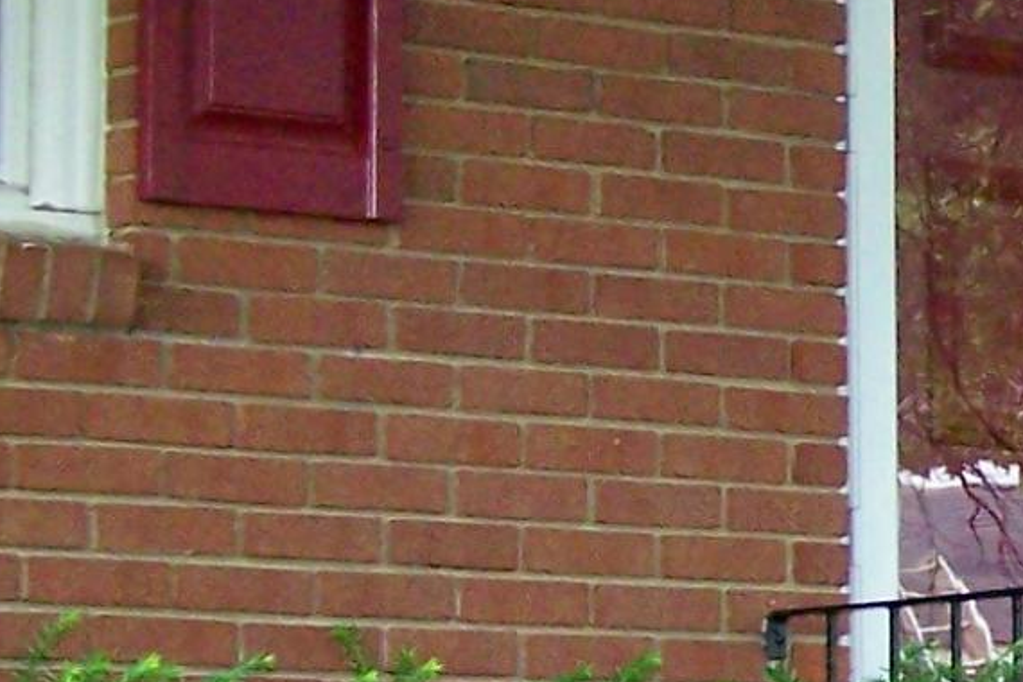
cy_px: 296
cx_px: 1486
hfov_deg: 9.6
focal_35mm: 208
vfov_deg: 6.6
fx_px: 5910
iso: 160
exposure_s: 1/60
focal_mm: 6.3
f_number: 2.8
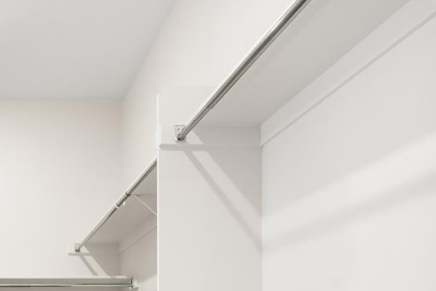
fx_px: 537
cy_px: 375
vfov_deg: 26.0
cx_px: -19
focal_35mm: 44
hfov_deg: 38.2
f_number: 8
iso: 200
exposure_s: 1/6
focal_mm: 16.5
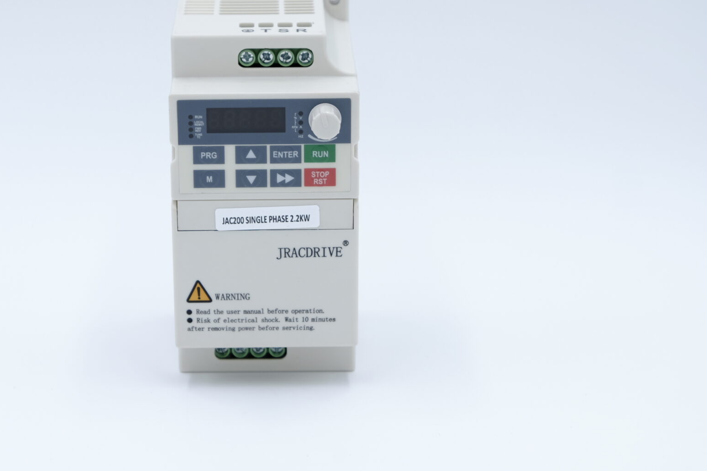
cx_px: 285
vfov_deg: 14.1
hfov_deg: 21.0
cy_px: 200
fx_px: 1905
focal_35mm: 97
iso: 200
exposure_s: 1/140
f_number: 5
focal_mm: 48.4
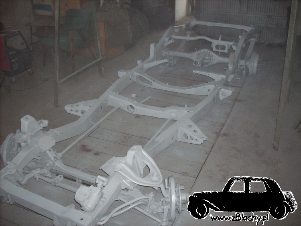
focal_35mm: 37
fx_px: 322
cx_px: 150
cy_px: 113
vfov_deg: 38.7
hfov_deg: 50.1
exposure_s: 1/60
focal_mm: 6.2
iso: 200
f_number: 2.8
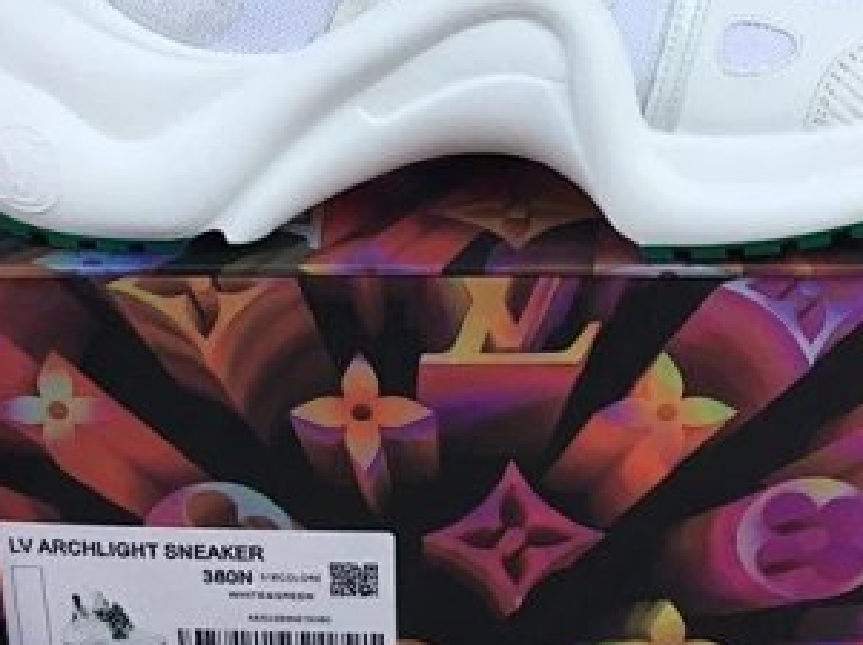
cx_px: 519
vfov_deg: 21.8
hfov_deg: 29.3
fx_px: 1643
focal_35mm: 66
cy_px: 80
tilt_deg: -19.0
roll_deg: +0.3
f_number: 2.4
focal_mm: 3.3
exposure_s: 1/485
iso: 25
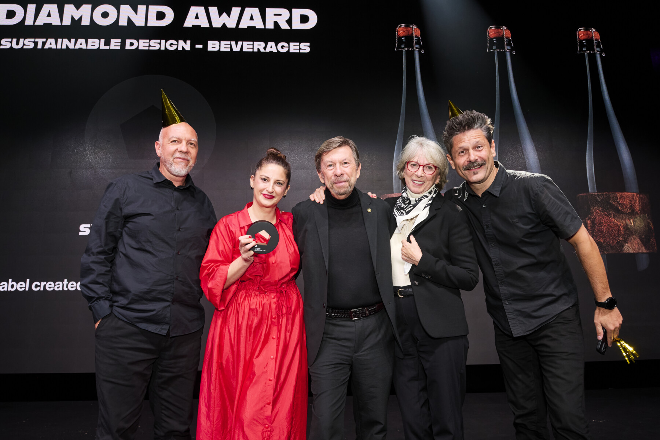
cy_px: 220
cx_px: 330
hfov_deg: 73.7
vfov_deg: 53.1
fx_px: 440
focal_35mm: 24
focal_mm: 16
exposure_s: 1/125
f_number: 5.6
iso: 800
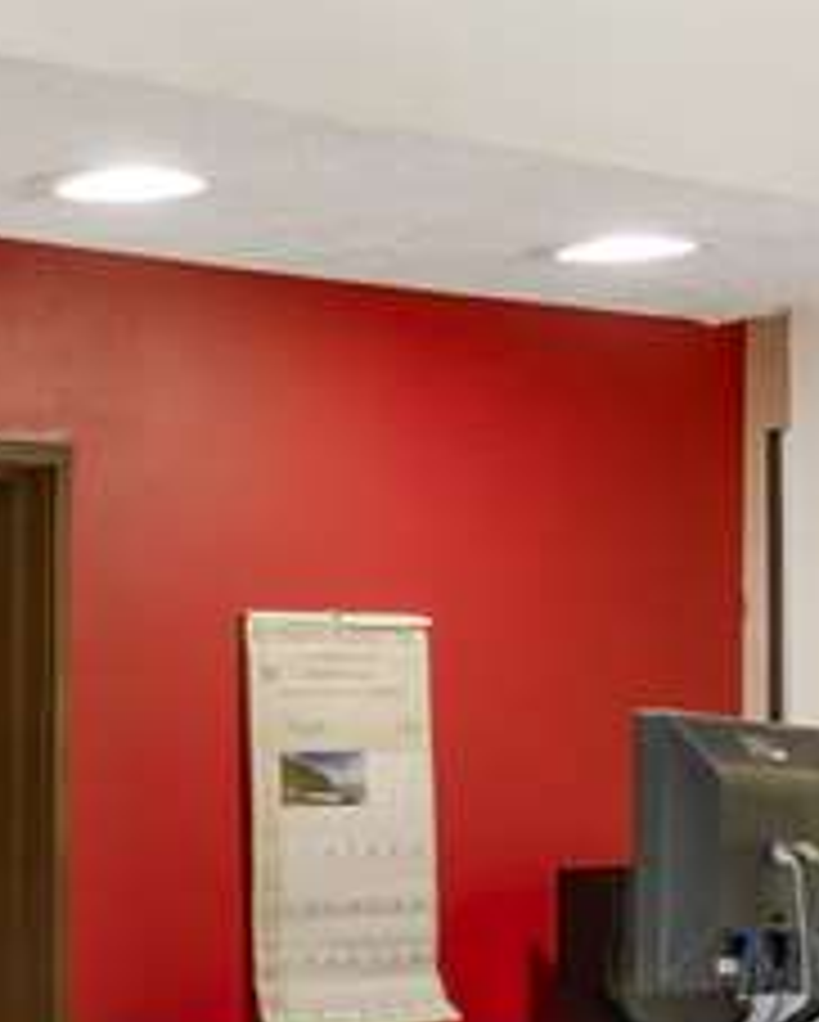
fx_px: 4690
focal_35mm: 155
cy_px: 1310
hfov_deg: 8.6
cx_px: -1485
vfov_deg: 12.1
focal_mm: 25
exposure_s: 1.3
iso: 400
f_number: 10
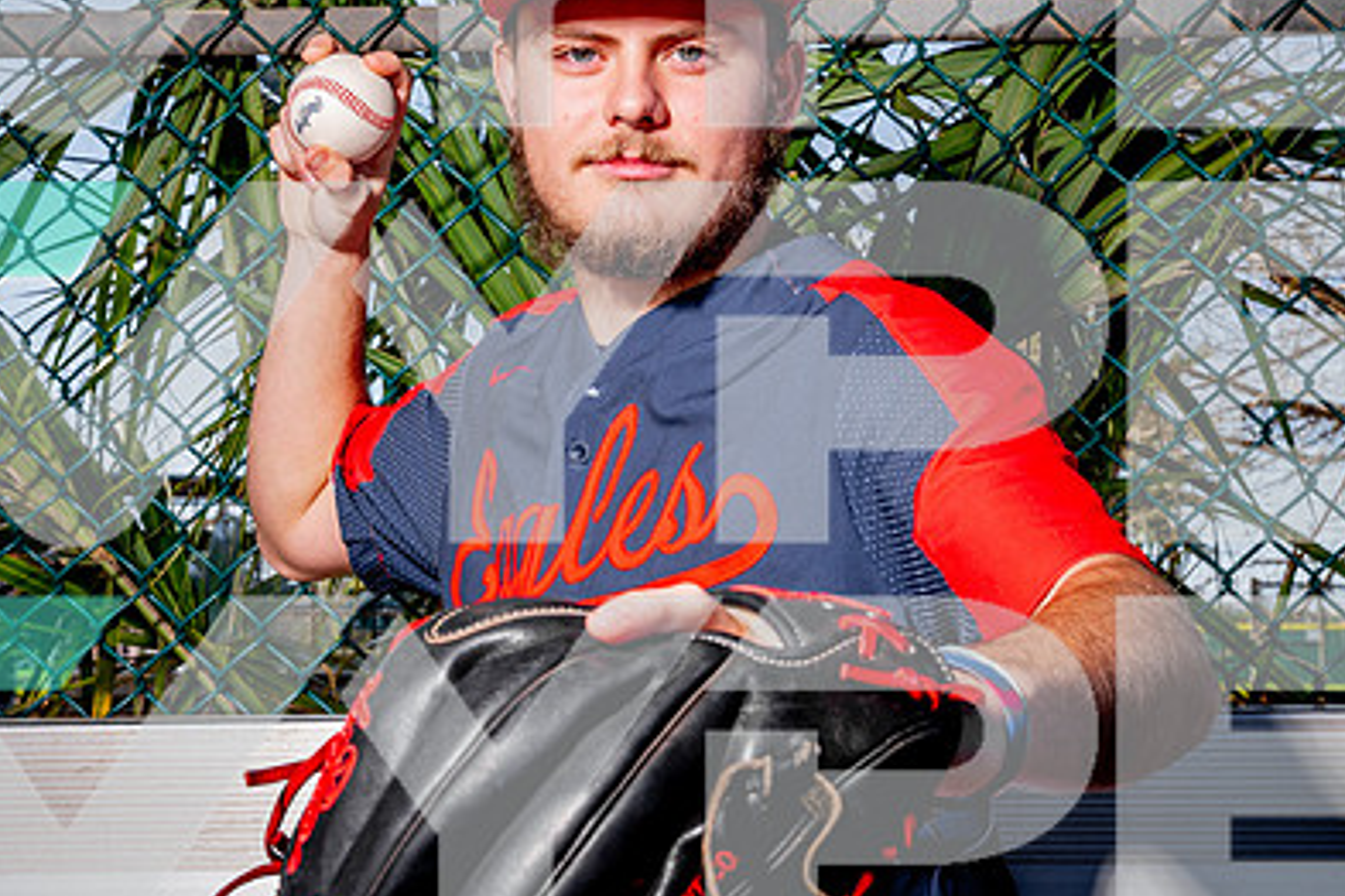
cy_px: 364
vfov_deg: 20.9
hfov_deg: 31.0
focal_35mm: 65
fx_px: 2428
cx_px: 650
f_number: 11
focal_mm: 44
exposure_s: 1/125
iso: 200
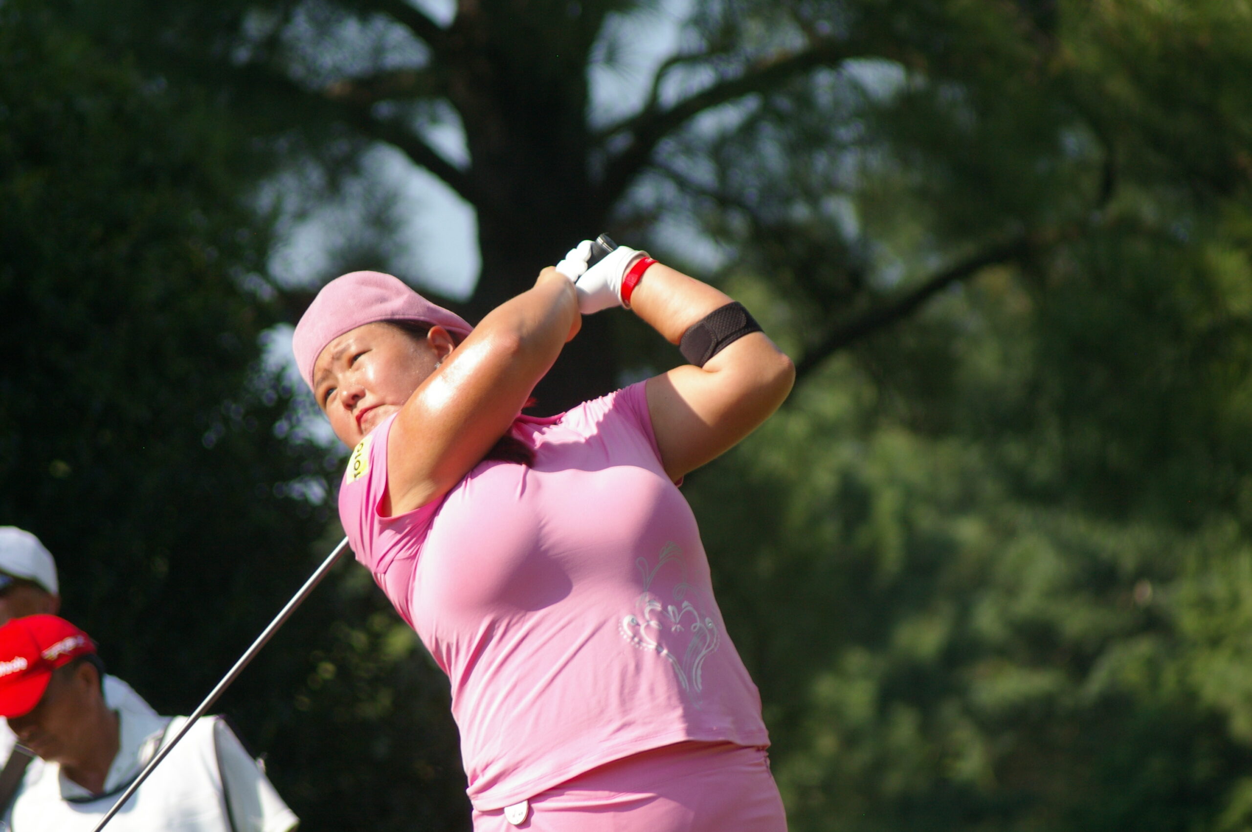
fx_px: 10945
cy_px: 416
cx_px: 626
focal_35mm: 315
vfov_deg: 4.4
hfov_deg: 6.5
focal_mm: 210
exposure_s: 1/750
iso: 400
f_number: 8
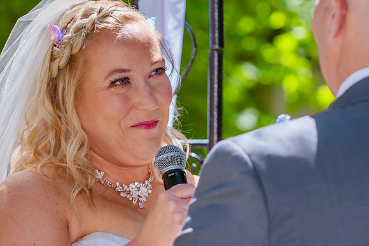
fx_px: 3555
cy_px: 142
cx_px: 180
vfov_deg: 4.0
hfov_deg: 5.9
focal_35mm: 347
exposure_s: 1/640
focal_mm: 170
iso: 200
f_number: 4
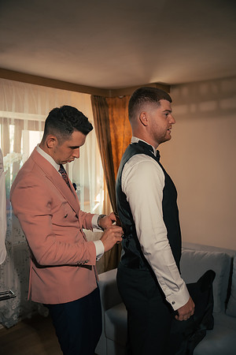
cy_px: 178
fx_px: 354
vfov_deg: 53.1
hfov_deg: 36.9
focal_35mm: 36
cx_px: 118
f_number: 2.8
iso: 640
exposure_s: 1/160
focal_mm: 36
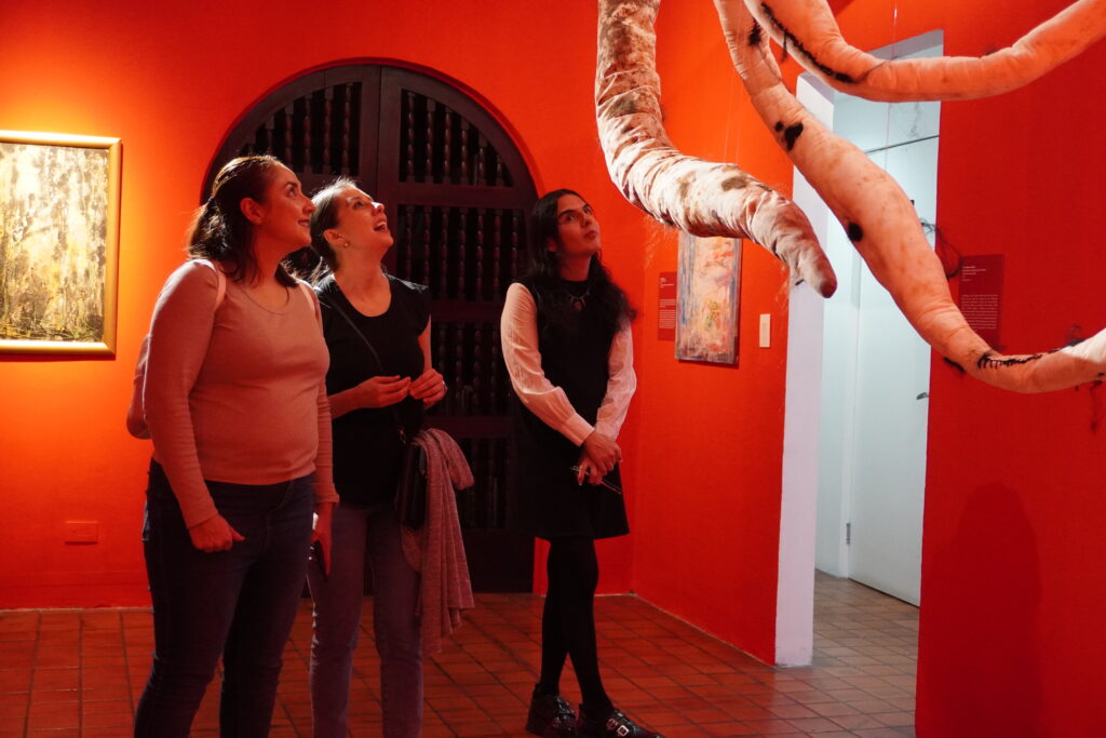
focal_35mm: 45
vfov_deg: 29.9
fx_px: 1383
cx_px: 553
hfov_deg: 43.6
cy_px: 369
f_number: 5
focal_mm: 30
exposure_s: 1/80
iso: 4000
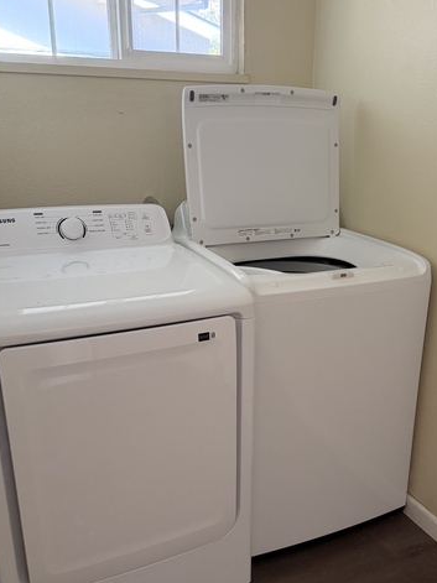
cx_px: 257
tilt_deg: -21.3
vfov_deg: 53.9
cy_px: 324
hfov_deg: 41.6
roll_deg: -1.4
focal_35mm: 34
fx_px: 573
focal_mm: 6.76
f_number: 1.78
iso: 500
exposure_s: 1/60
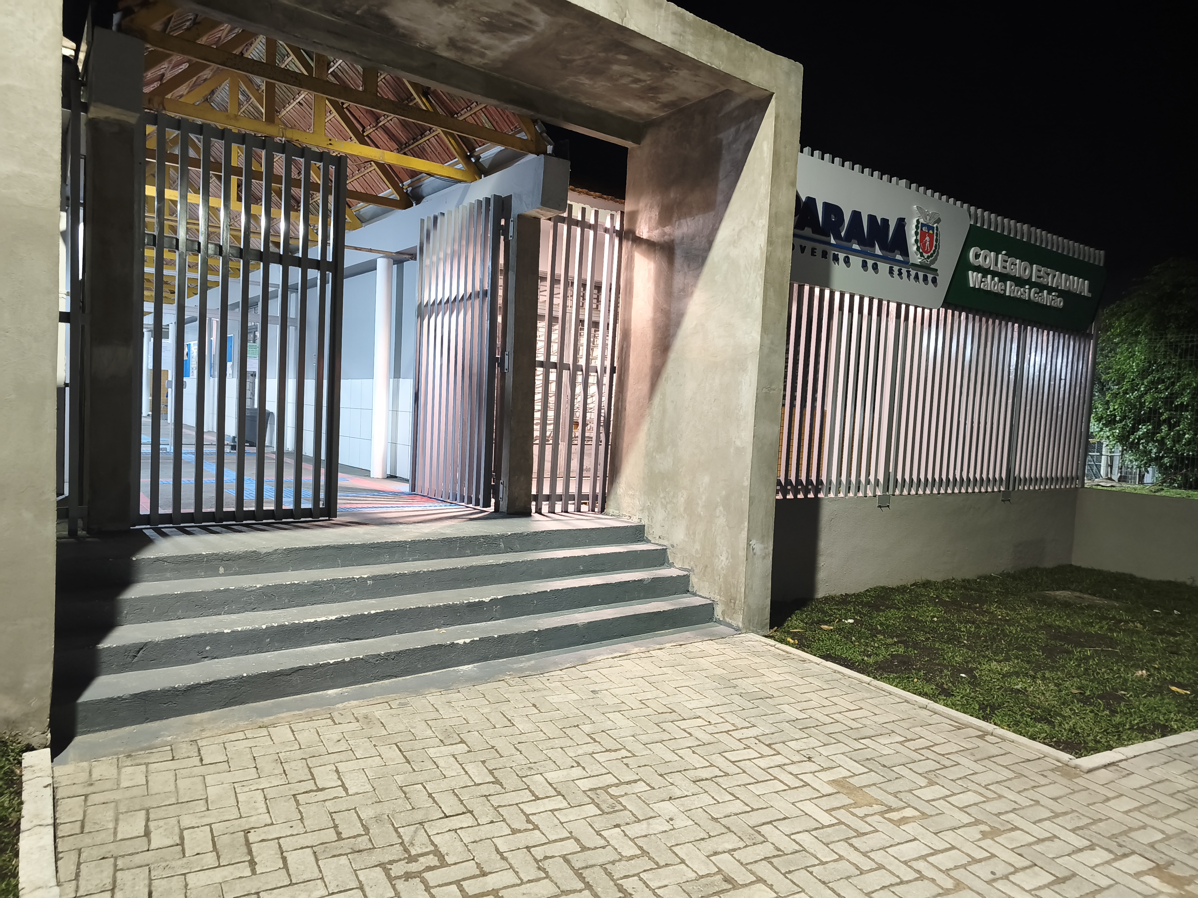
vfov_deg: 58.9
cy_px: 449
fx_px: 796
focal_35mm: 23
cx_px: 599
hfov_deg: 73.9
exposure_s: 1/24
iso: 2000
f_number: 1.7
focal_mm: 6.06
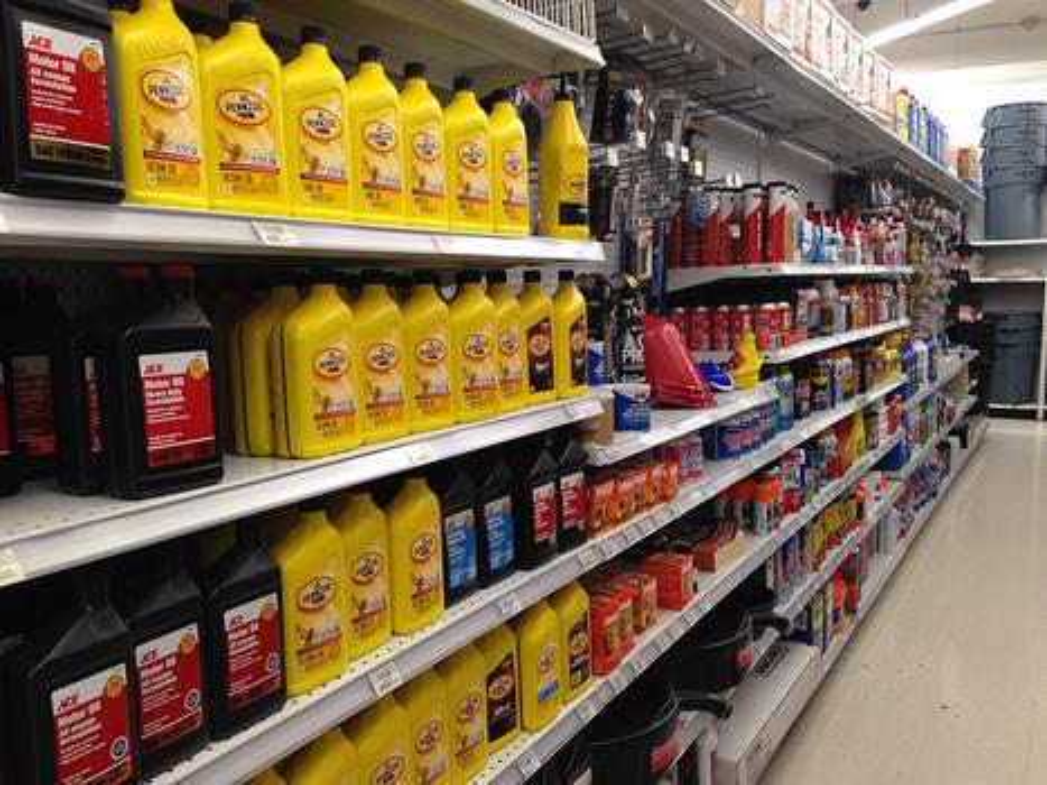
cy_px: 392
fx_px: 998
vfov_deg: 42.9
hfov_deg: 55.4
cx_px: 524
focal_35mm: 33
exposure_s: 1/20
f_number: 2.4
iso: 64
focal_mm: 4.12
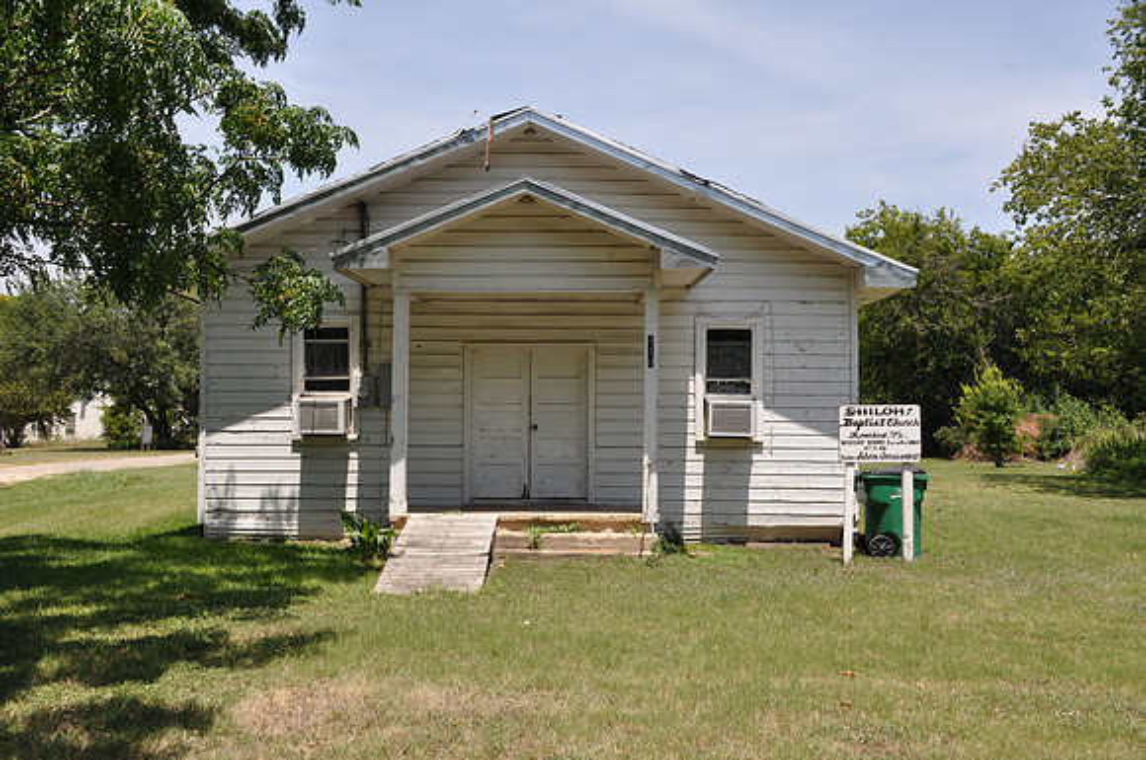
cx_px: 573
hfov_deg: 49.6
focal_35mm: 39
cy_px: 380
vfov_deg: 34.1
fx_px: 1240
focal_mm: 26
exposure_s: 1/125
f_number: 11
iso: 200
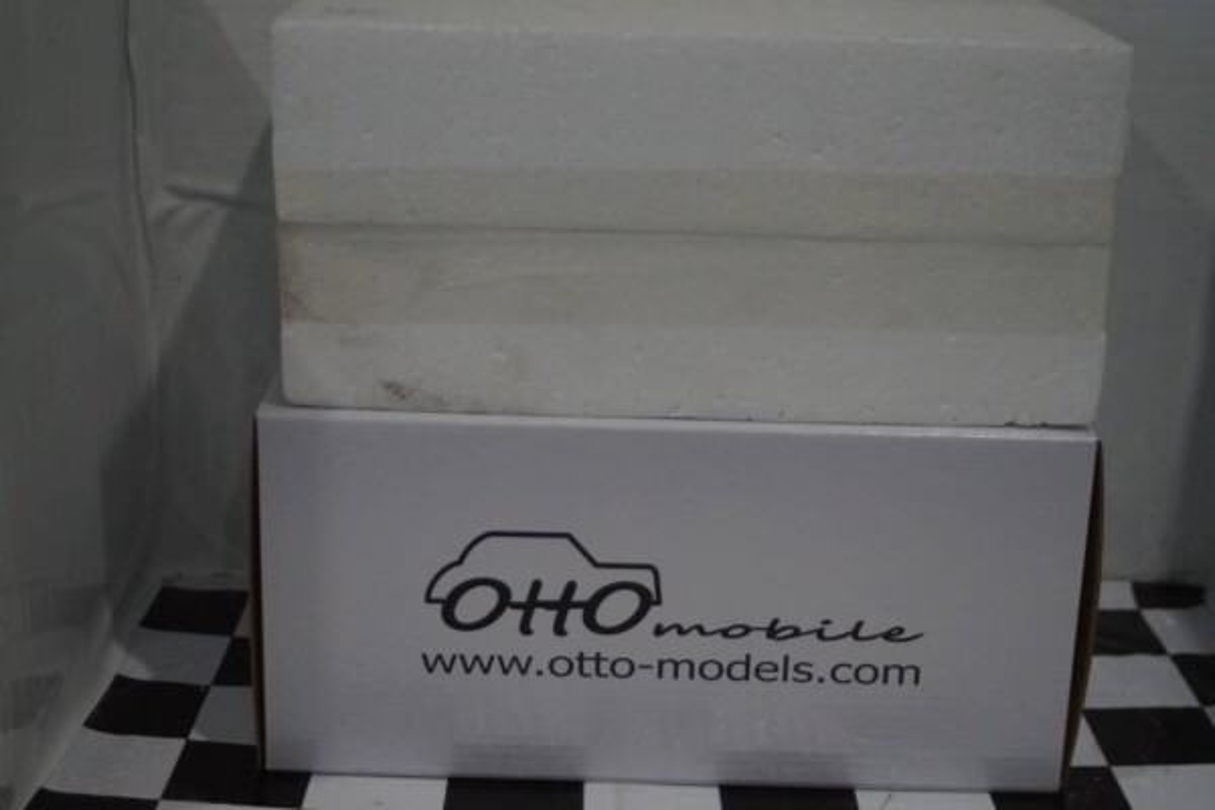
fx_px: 2025
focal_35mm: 60
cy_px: 405
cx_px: 608
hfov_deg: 33.4
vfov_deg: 22.6
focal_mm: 40
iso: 2000
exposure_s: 1/160
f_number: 4.5
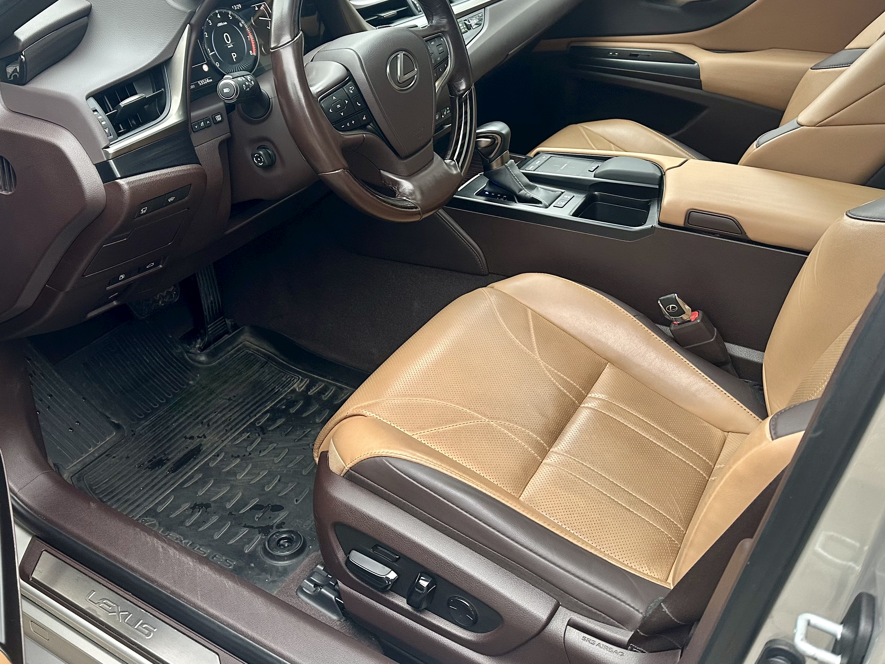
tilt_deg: -23.7
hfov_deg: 53.8
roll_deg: -0.5
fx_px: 869
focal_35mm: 34
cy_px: 217
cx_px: 392
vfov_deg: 41.2
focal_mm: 6.86
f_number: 1.78
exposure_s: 1/72
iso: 250
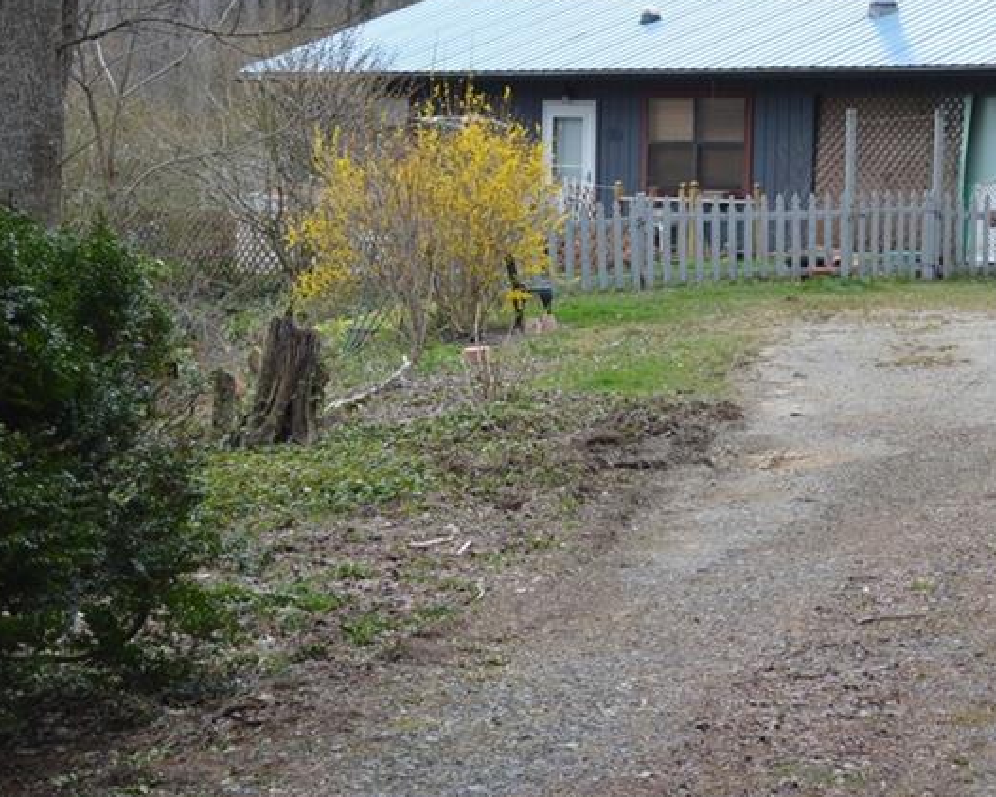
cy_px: 197
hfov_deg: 18.2
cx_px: 896
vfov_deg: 14.8
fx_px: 3066
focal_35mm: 104
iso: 180
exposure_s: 1/125
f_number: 5.6
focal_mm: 38
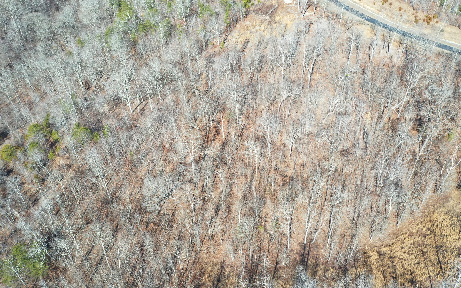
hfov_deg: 64.6
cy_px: 153
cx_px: 230
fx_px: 364
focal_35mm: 29
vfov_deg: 43.1
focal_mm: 10.26
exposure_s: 1/200
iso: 100
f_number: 5
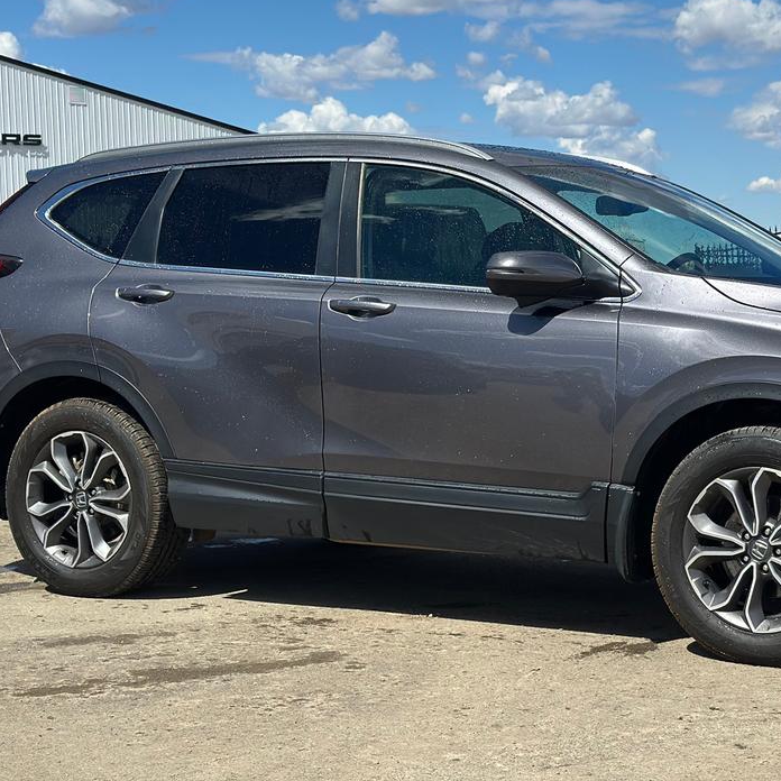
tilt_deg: -5.0
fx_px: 1991
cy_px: 422
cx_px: 572
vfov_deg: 22.2
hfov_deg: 22.0
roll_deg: +0.2
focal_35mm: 78
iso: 80
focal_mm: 6.86
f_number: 1.78
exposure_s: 1/7092
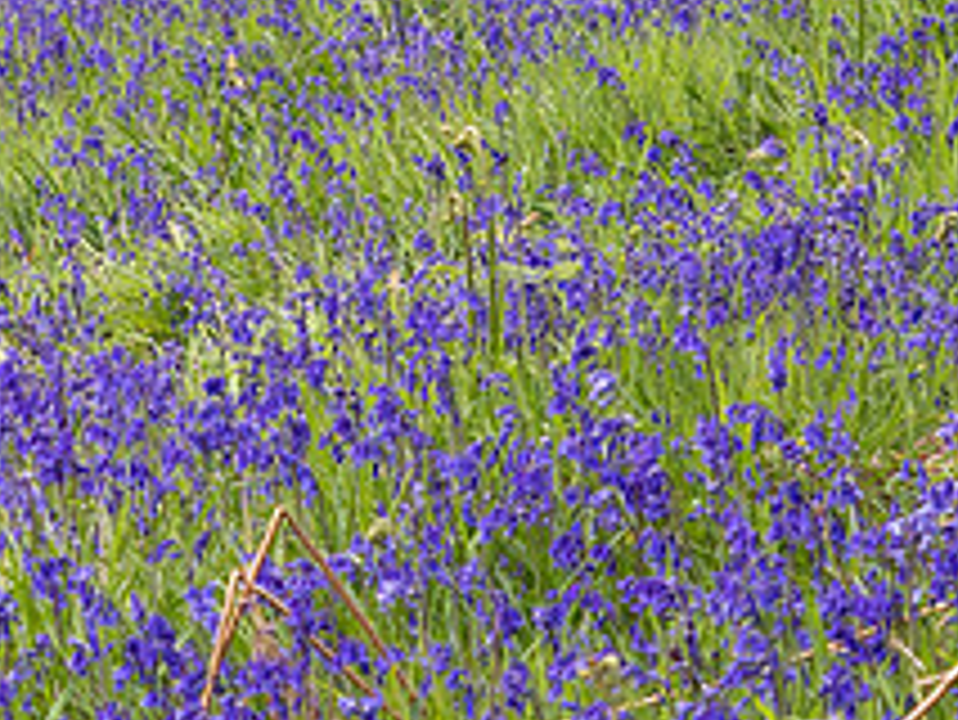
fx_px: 6037
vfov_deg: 6.8
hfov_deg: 9.0
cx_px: 36
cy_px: 16
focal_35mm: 218
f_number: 3.2
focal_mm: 40
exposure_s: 1/400
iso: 200
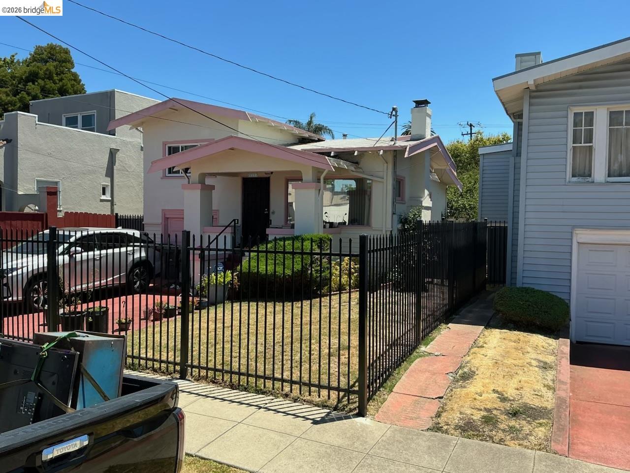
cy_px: 236
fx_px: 510
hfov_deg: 63.4
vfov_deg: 49.7
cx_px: 315
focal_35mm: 28
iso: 25
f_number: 1.8
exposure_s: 1/1412
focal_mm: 3
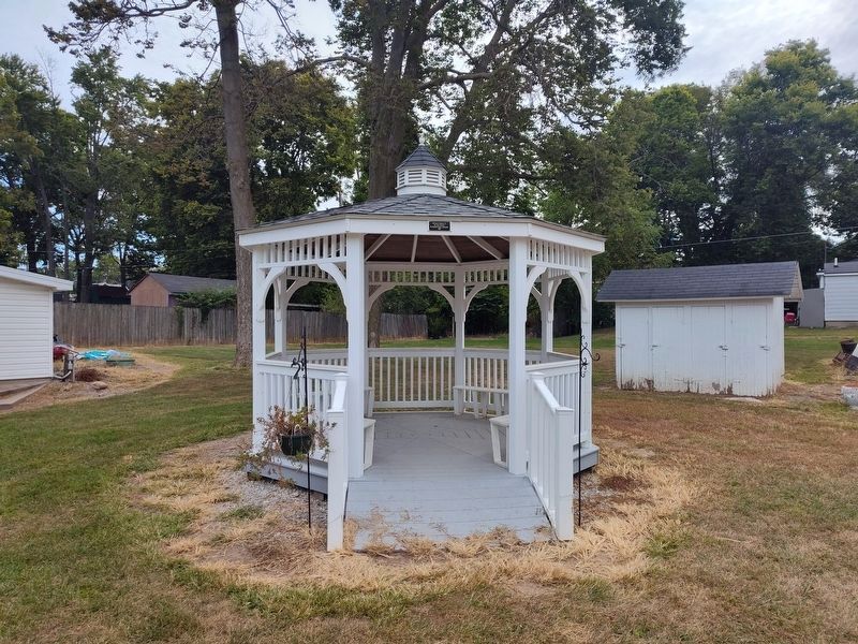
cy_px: 322
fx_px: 570
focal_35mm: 23
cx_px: 429
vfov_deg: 58.9
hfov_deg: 73.9
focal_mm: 5.56
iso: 100
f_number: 1.8
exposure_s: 1/1173
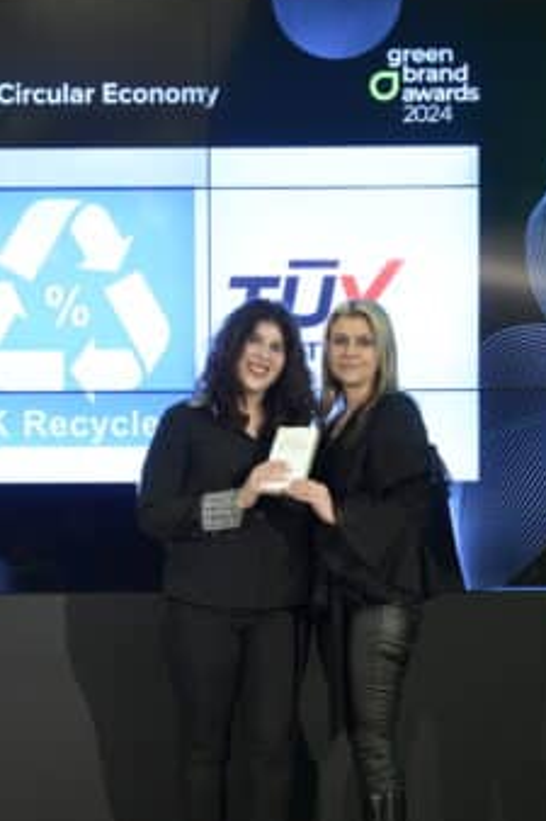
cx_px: 245
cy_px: 510
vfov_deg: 38.0
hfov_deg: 26.0
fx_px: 1184
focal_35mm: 52
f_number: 4
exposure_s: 1/250
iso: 3200
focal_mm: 39
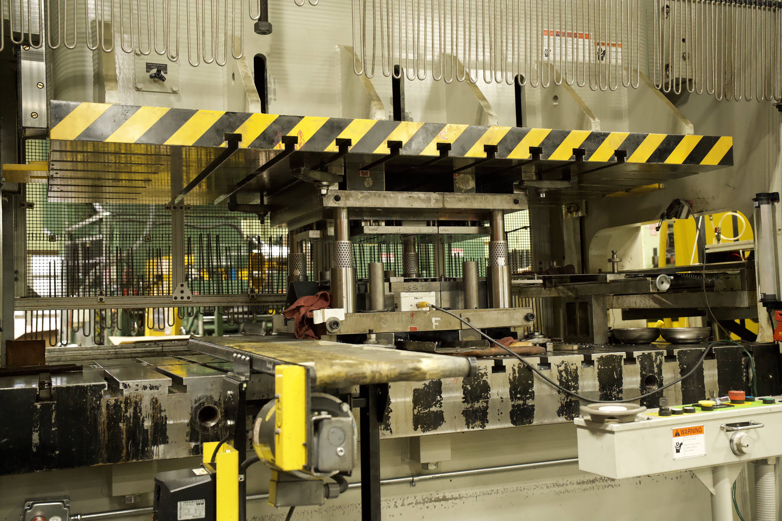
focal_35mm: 40
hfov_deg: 48.5
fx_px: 869
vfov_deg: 33.4
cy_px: 260
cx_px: 391
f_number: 4.5
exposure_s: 1/160
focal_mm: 40
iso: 10000
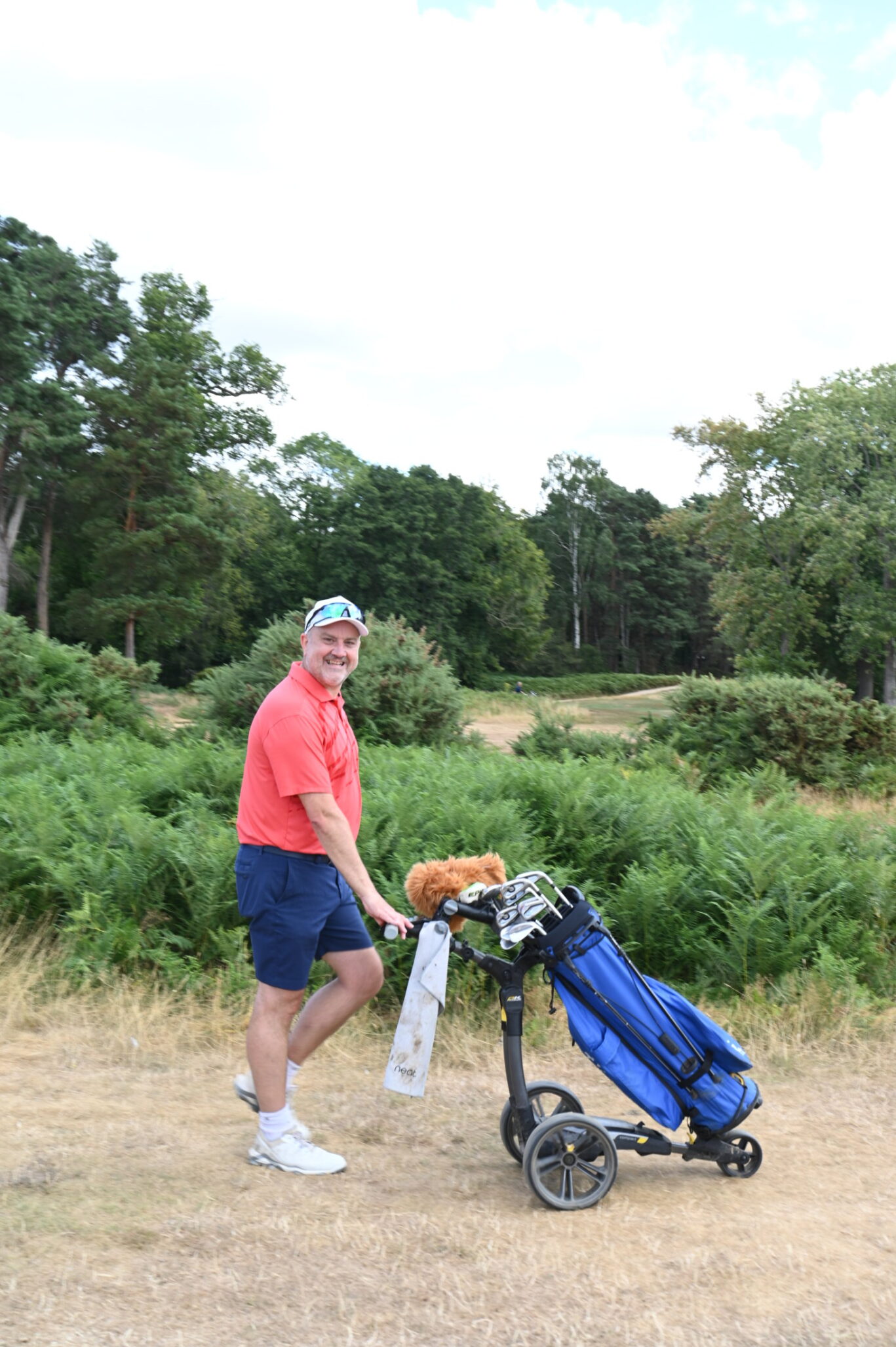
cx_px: 448
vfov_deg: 47.4
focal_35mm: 41
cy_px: 674
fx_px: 1532
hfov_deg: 32.6
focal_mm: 41
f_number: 9
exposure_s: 1/100
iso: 200
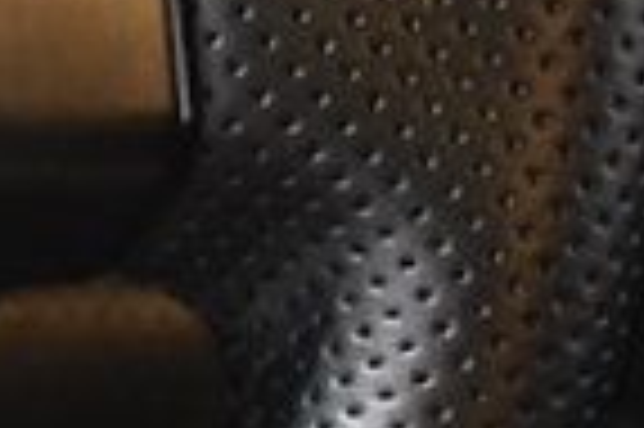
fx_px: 4985
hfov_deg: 6.7
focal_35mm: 279
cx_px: -1265
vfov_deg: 4.9
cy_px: 390
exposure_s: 1/80
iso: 2500
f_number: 4.5
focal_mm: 26
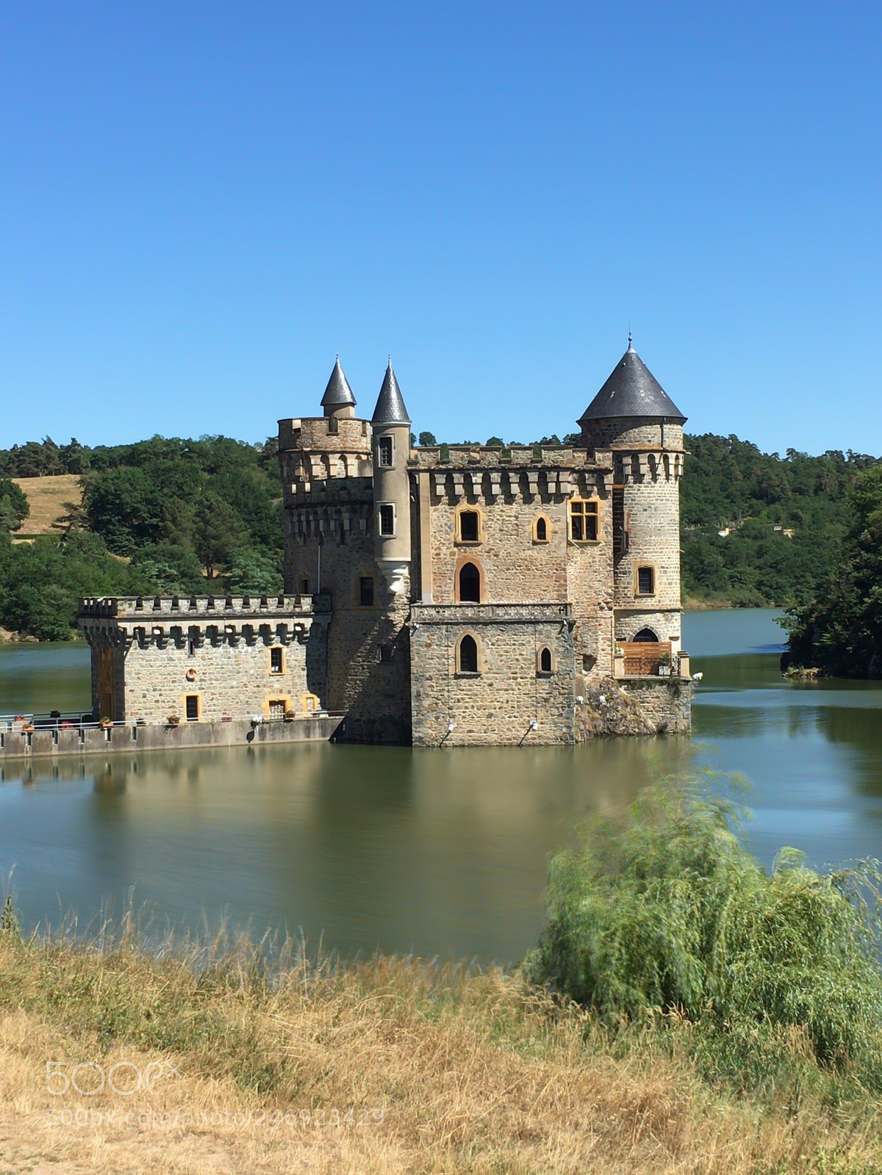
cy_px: 588
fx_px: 985
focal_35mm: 29
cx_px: 441
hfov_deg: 48.2
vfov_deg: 61.7
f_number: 2.2
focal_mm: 4.15
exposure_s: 1/1399
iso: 25
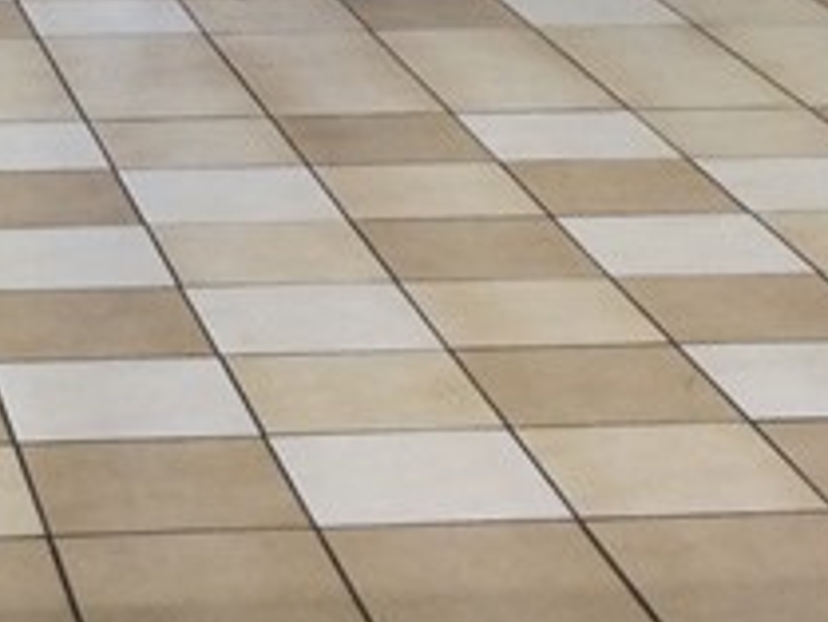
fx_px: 3638
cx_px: 55
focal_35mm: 152
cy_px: -610
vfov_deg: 9.2
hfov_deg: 12.9
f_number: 2.4
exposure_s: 1/30
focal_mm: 3.3
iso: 25
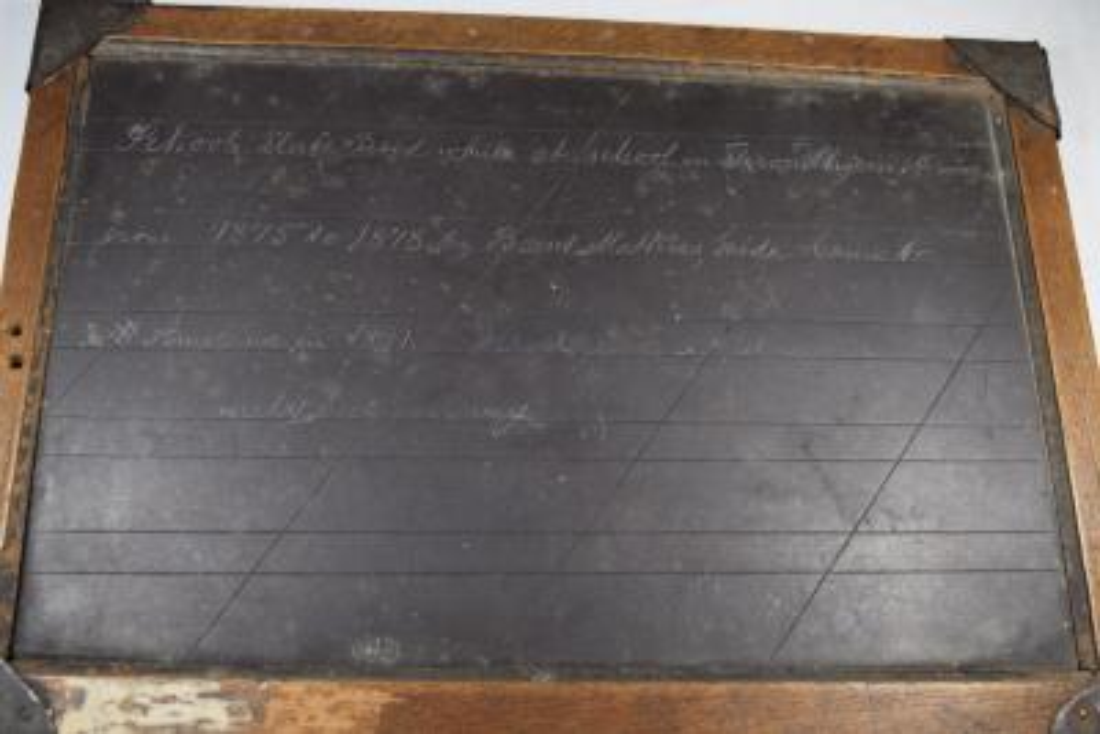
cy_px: 367
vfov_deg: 34.2
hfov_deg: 49.5
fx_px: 1192
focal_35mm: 39
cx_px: 550
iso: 400
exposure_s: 1/160
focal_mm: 26
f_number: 6.3
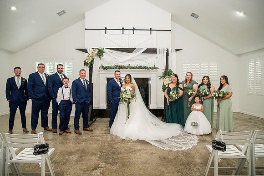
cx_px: 132
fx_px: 176
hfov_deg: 73.7
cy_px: 88
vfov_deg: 53.2
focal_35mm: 24
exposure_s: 1/320
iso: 3200
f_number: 5
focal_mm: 24
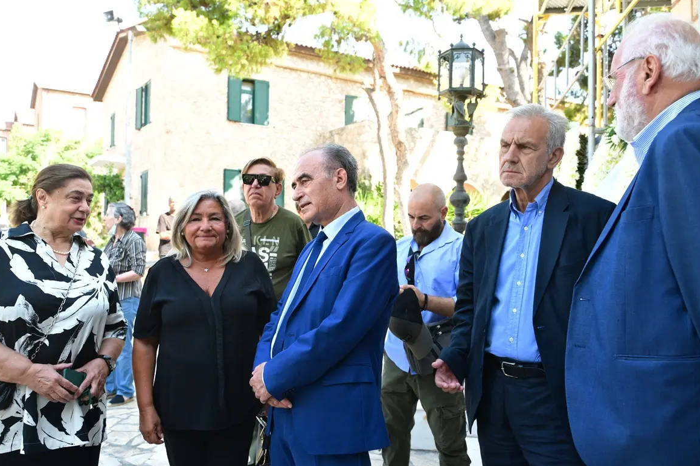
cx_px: 345
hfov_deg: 63.7
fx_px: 564
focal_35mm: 29
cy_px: 229
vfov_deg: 44.9
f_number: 5
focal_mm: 28
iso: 2000
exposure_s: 1/640
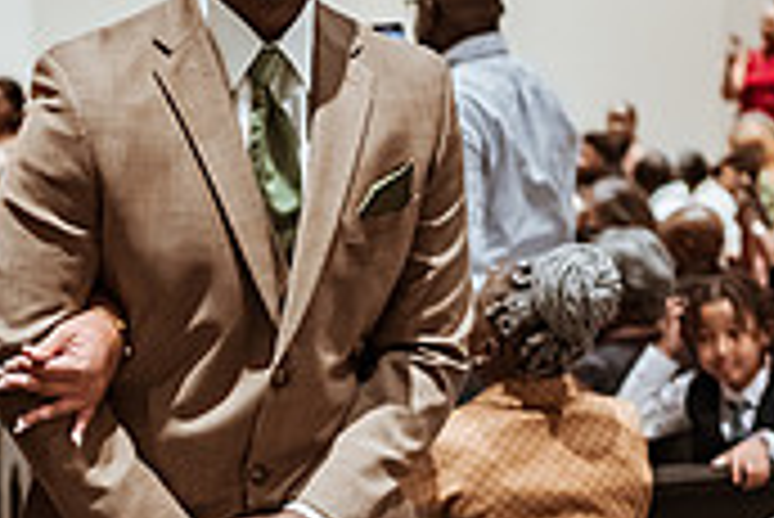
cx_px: -45
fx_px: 2539
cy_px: 538
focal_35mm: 118
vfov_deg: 11.5
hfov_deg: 16.9
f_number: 1.8
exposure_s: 1/400
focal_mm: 35
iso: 1000
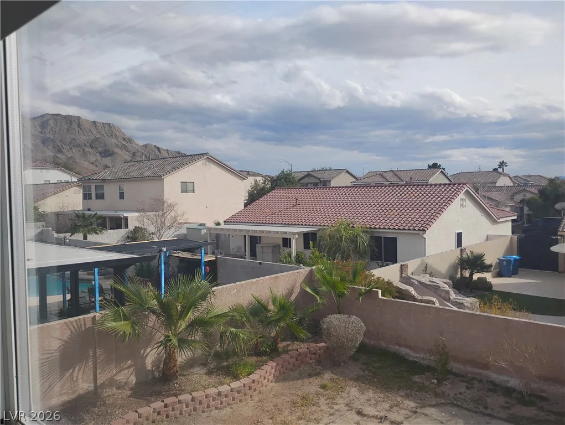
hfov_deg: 63.4
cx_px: 282
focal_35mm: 28
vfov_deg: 49.8
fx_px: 457
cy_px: 212
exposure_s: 1/752
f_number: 1.8
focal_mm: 4.26
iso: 100
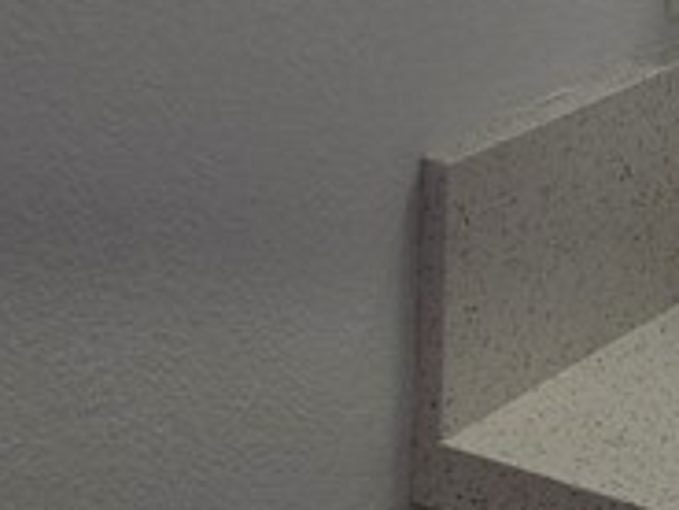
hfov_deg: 15.2
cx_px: 664
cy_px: -410
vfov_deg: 10.8
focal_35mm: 128
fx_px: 2511
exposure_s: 1/1365
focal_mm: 5.4
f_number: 1.8
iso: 80
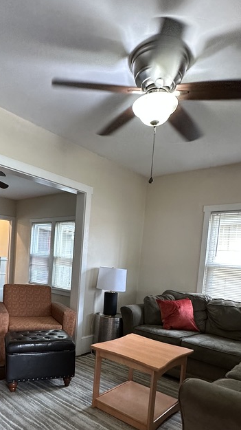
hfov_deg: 45.8
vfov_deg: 72.2
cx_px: 100
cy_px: 281
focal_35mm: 25
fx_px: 284
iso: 320
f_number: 2.2
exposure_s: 1/60
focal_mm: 2.22
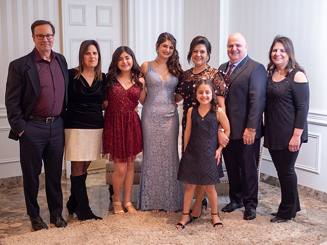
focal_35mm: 50
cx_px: 164
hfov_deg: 38.2
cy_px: 122
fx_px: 472
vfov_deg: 29.1
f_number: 1.7
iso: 500
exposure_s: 1/80
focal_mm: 25
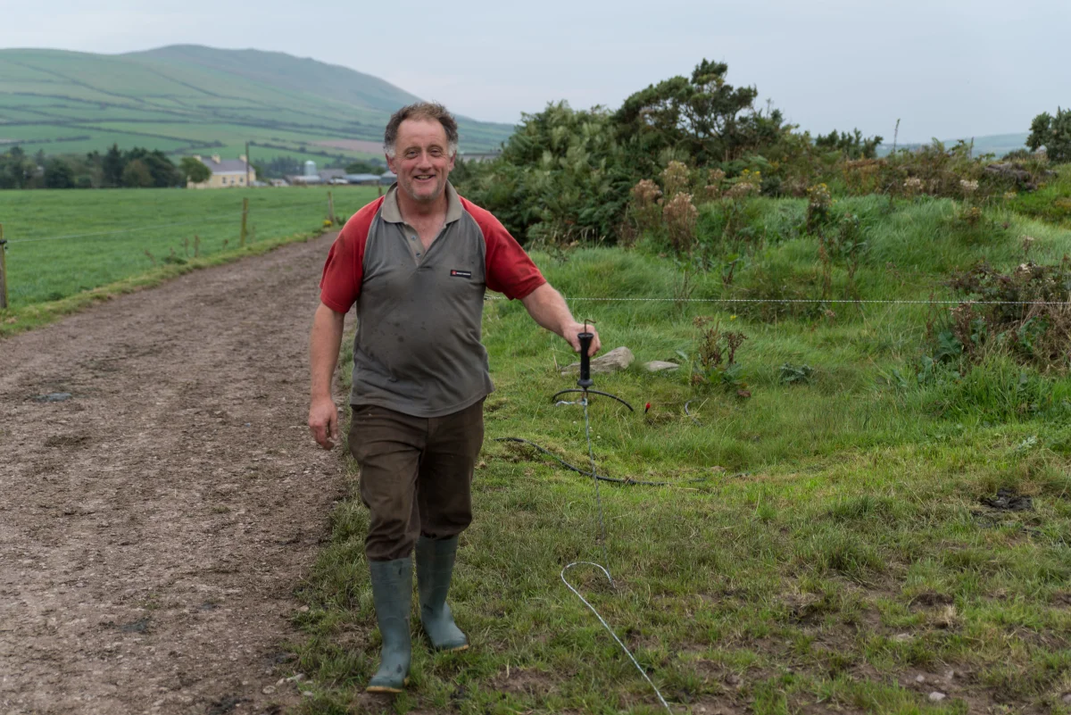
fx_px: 1309
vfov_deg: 30.5
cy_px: 358
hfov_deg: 44.5
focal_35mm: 44
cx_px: 536
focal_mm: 44
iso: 100
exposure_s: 1/125
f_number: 2.8
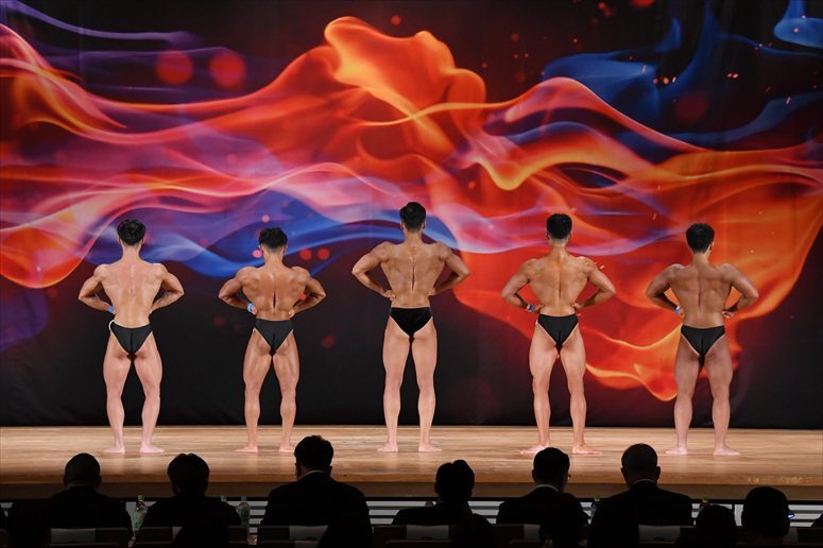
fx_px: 2811
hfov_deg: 16.7
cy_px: 274
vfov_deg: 11.1
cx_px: 412
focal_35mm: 123
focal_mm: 82
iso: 3200
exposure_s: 1/400
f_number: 5.6
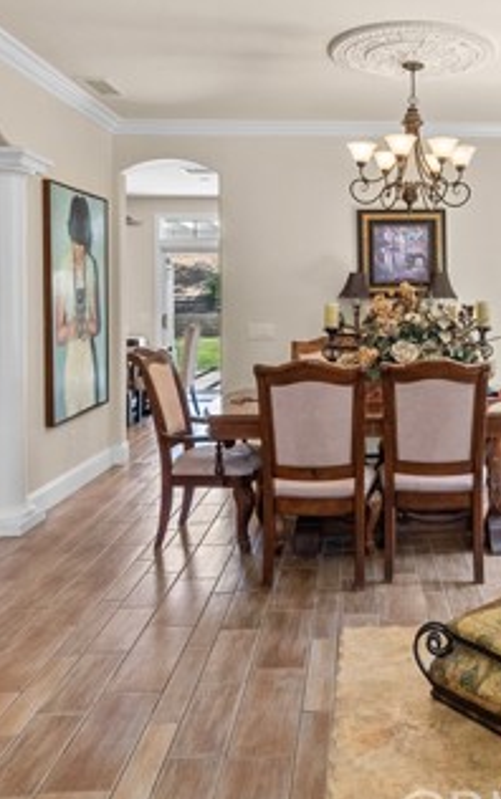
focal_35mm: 33
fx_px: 720
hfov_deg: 37.1
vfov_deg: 57.5
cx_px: 400
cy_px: 310
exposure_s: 1/80
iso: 2000
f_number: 8
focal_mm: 16
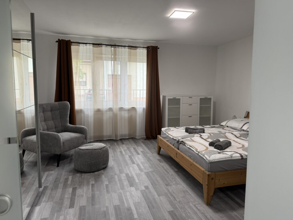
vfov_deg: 56.8
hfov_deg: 71.6
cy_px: 110
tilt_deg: -7.2
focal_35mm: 24
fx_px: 203
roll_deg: -0.6
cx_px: 146
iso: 125
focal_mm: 6.76
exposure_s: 1/100
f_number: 1.78
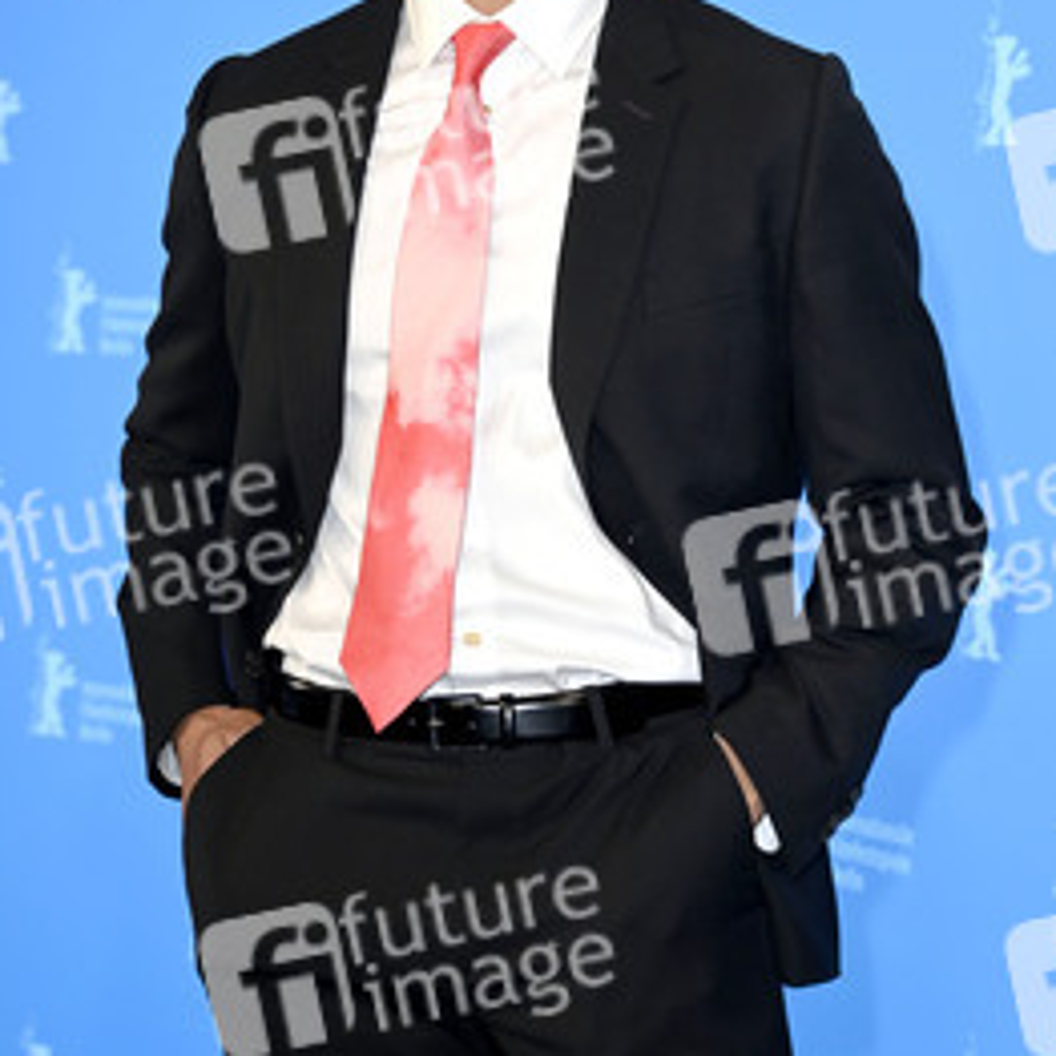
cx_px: 524
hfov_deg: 17.2
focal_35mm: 101
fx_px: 3486
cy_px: 359
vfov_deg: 17.2
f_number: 5.6
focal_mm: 78
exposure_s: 1/200
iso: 800
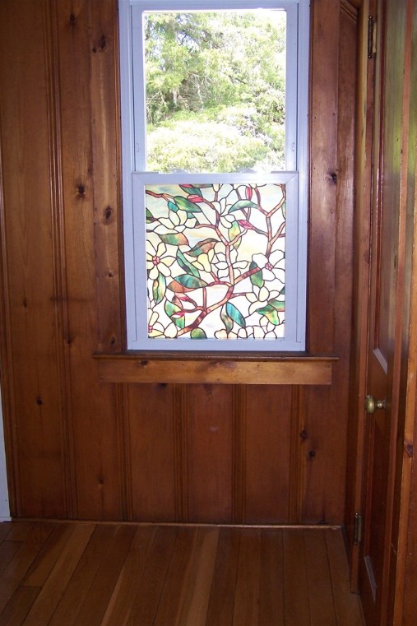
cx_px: 232
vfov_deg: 46.4
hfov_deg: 31.9
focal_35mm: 42
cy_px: 315
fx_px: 730
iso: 140
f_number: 2.8
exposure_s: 1/60
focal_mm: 6.7
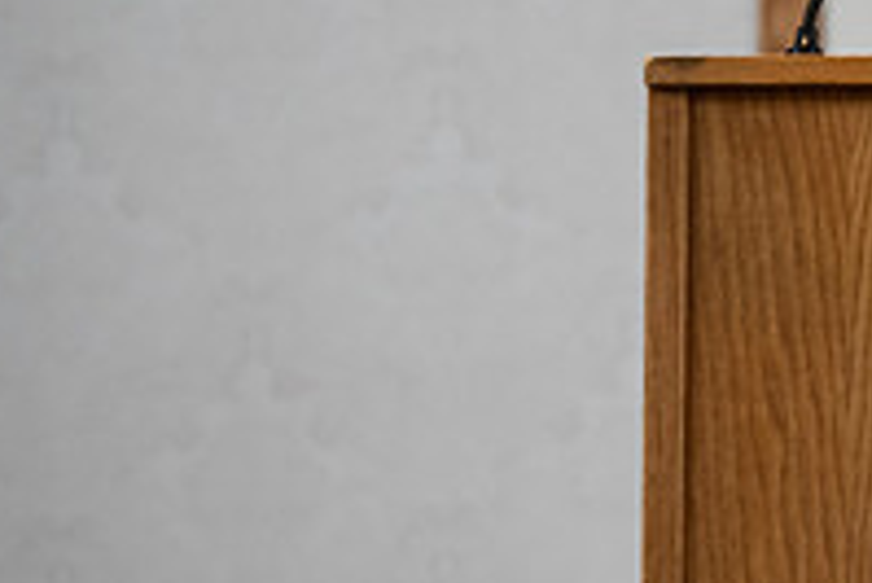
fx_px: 10956
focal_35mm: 452
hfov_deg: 4.5
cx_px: 1170
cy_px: -11
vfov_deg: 3.0
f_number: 3.2
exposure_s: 1/200
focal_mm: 155
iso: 1250
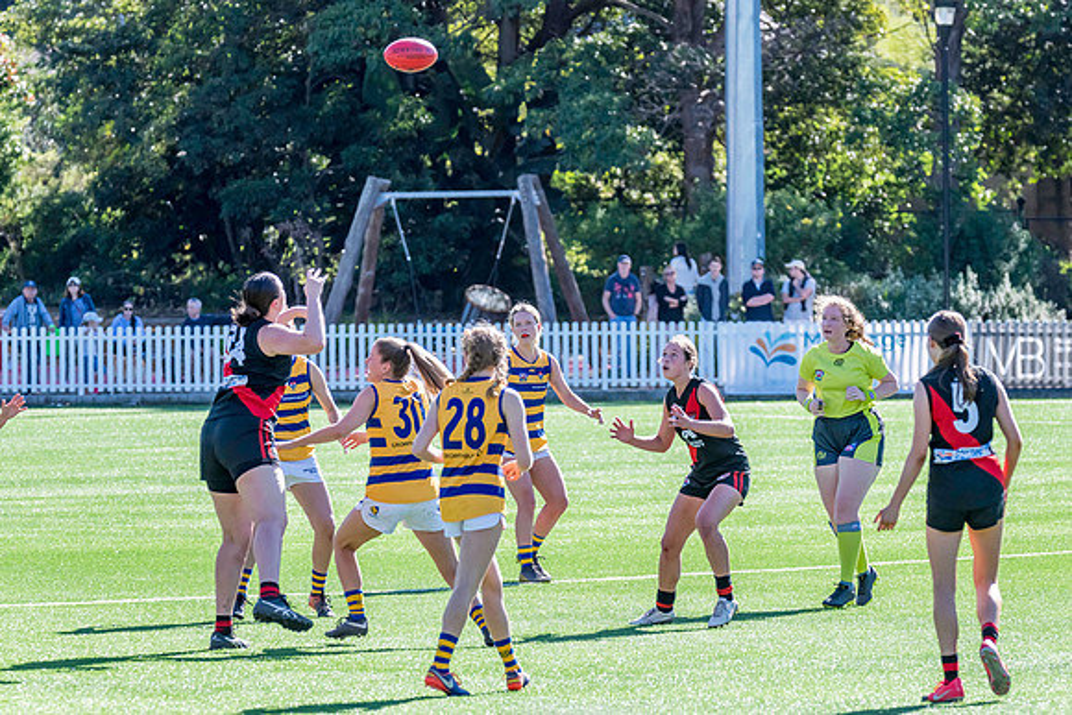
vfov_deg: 4.8
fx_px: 8581
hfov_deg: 7.1
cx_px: 569
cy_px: 394
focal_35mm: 288
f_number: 7.1
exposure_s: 1/1600
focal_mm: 250
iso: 800
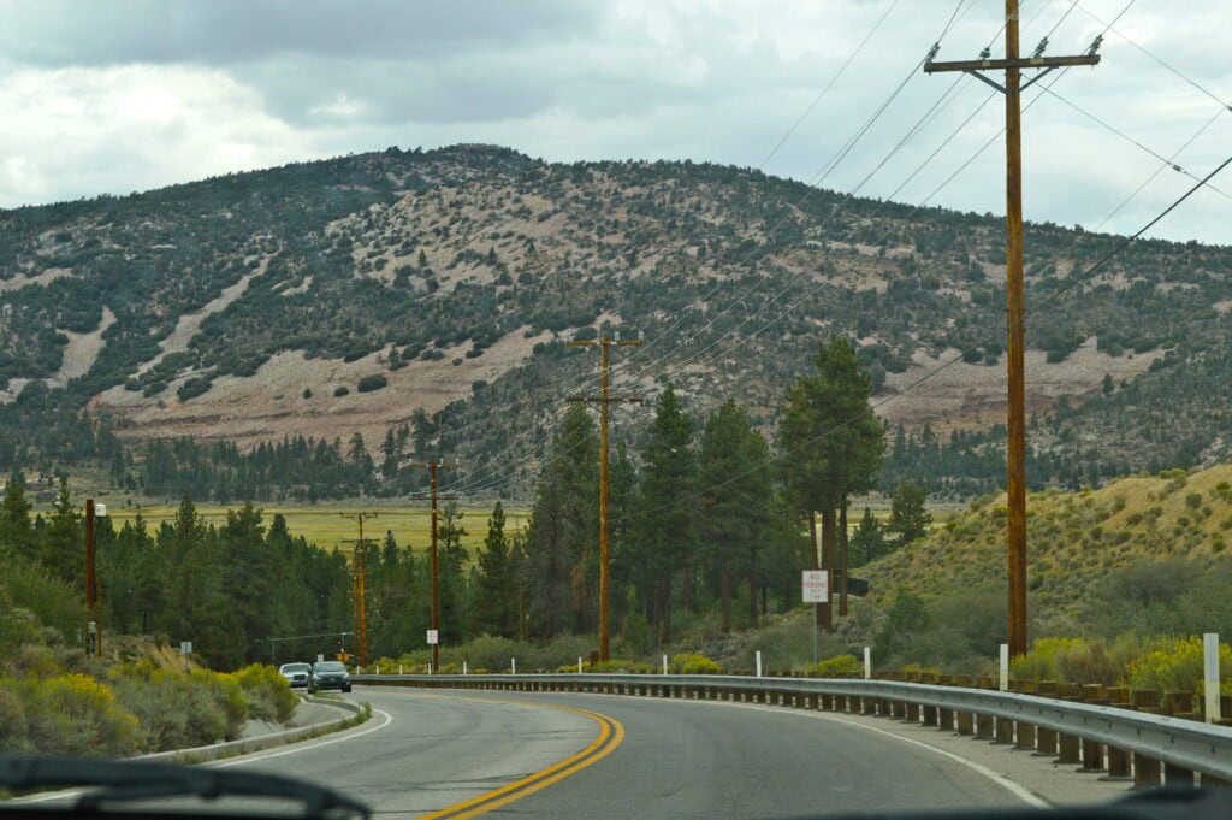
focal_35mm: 75
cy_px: 410
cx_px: 616
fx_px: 2565
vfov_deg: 18.2
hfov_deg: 27.0
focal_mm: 50
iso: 400
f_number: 11
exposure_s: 1/400
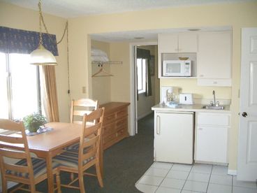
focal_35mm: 35
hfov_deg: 52.6
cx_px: 128
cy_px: 96
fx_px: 260
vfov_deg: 40.7
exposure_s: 1/60
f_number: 2.6
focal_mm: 5.8
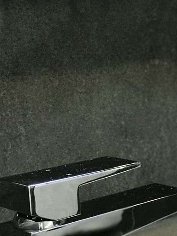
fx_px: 906
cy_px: 178
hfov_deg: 11.0
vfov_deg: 14.8
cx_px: 187
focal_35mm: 133
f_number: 2.8
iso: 64
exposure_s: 1/50
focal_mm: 6.6
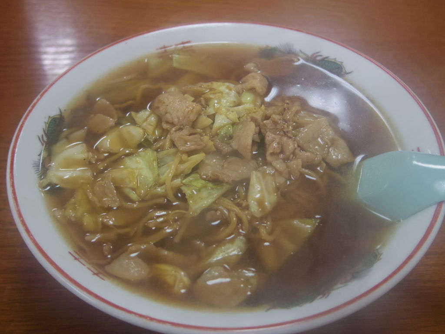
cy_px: 167
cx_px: 222
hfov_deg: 40.4
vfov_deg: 30.9
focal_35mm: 47
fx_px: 604
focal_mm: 8.5
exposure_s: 1/60
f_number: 1.9
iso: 500
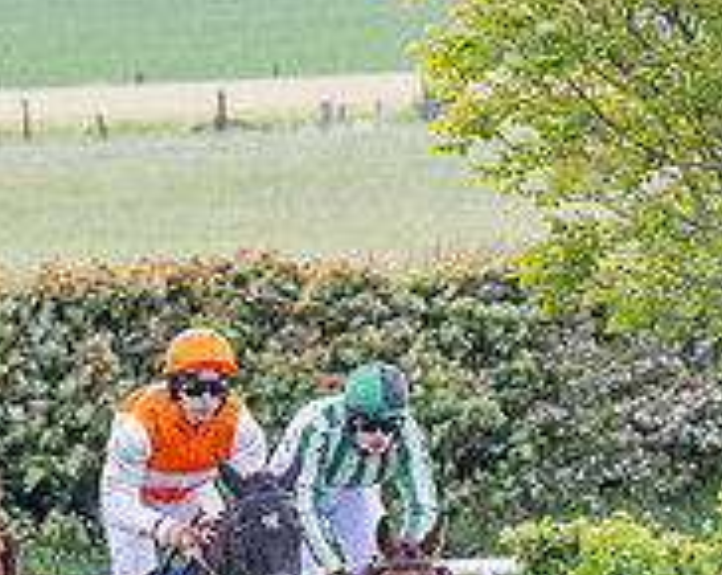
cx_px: -202
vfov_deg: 1.6
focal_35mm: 949
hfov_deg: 2.0
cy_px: 589
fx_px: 20246
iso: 400
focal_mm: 150
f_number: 4
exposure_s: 1/2000
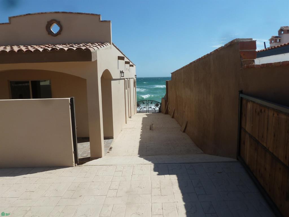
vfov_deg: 54.9
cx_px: 144
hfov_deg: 69.4
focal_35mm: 25
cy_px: 108
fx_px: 209
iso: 80
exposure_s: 1/400
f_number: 5.6
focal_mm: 4.1
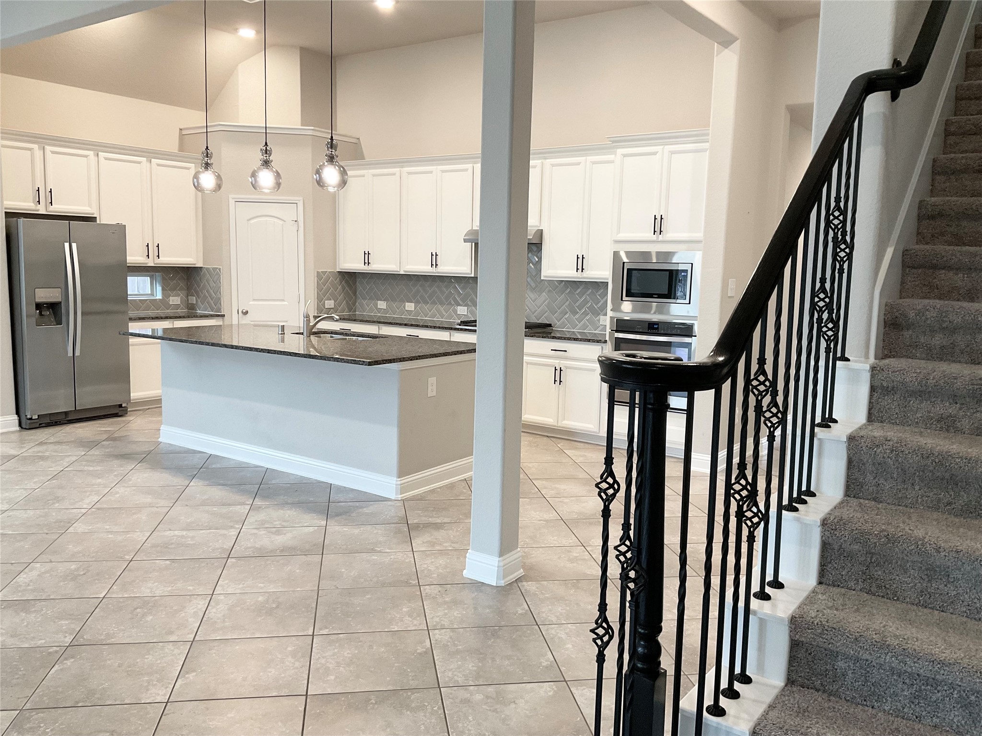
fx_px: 823
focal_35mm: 29
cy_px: 368
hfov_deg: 61.7
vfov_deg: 48.2
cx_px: 491
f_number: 1.8
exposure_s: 1/60
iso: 100
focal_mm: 3
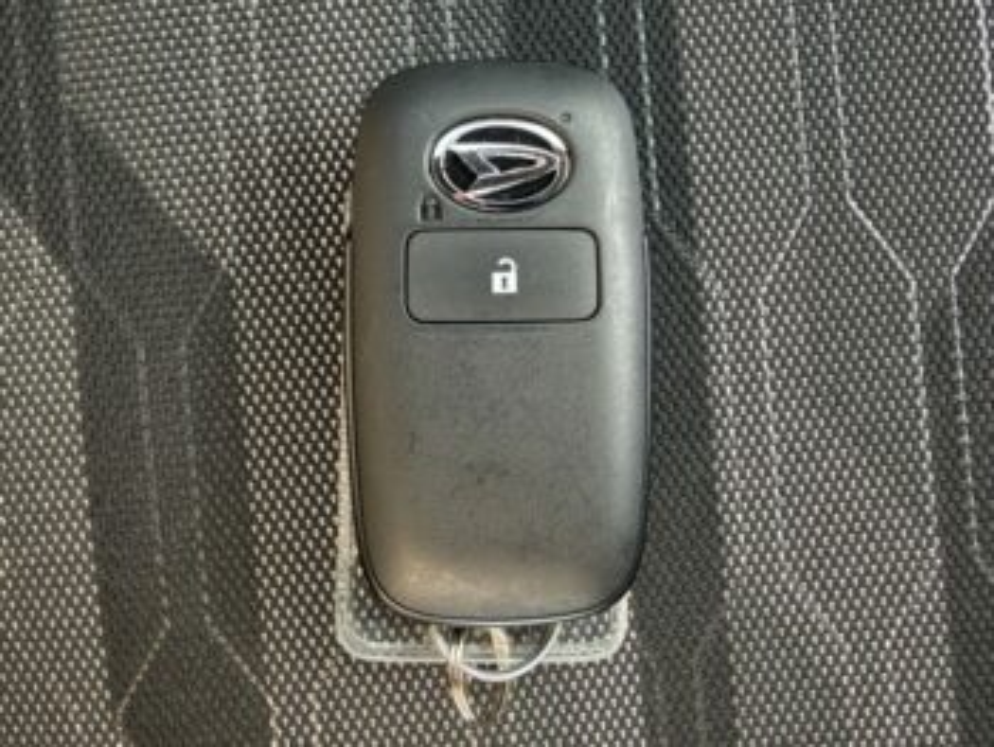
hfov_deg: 65.3
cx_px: 497
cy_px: 374
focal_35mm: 27
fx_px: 776
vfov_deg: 51.4
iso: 320
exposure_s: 1/110
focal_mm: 2.22
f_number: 2.2
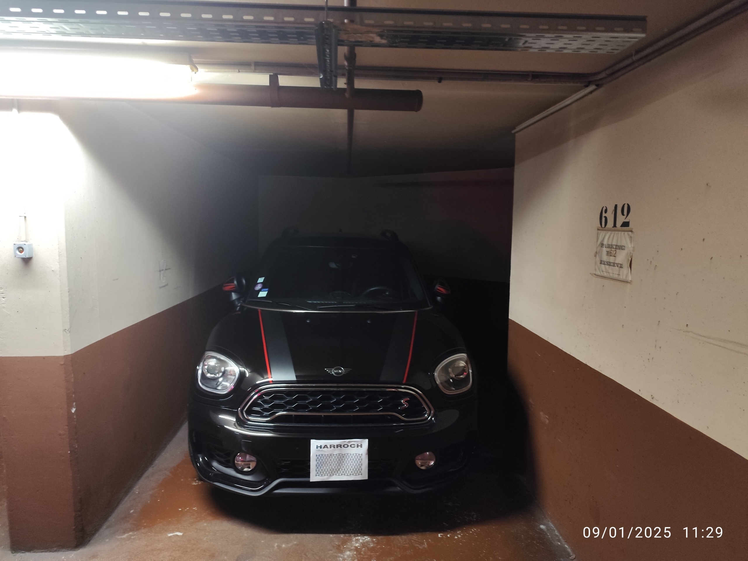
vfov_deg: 58.9
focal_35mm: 23
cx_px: 374
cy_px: 280
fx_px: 497
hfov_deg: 73.9
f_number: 1.65
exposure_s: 1/16.7
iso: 1000
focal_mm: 6.19
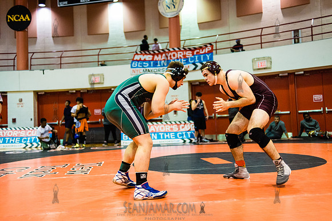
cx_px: 166
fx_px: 323
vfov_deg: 37.9
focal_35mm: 35
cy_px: 110
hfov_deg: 54.4
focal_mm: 35
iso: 4000
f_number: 2
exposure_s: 1/500
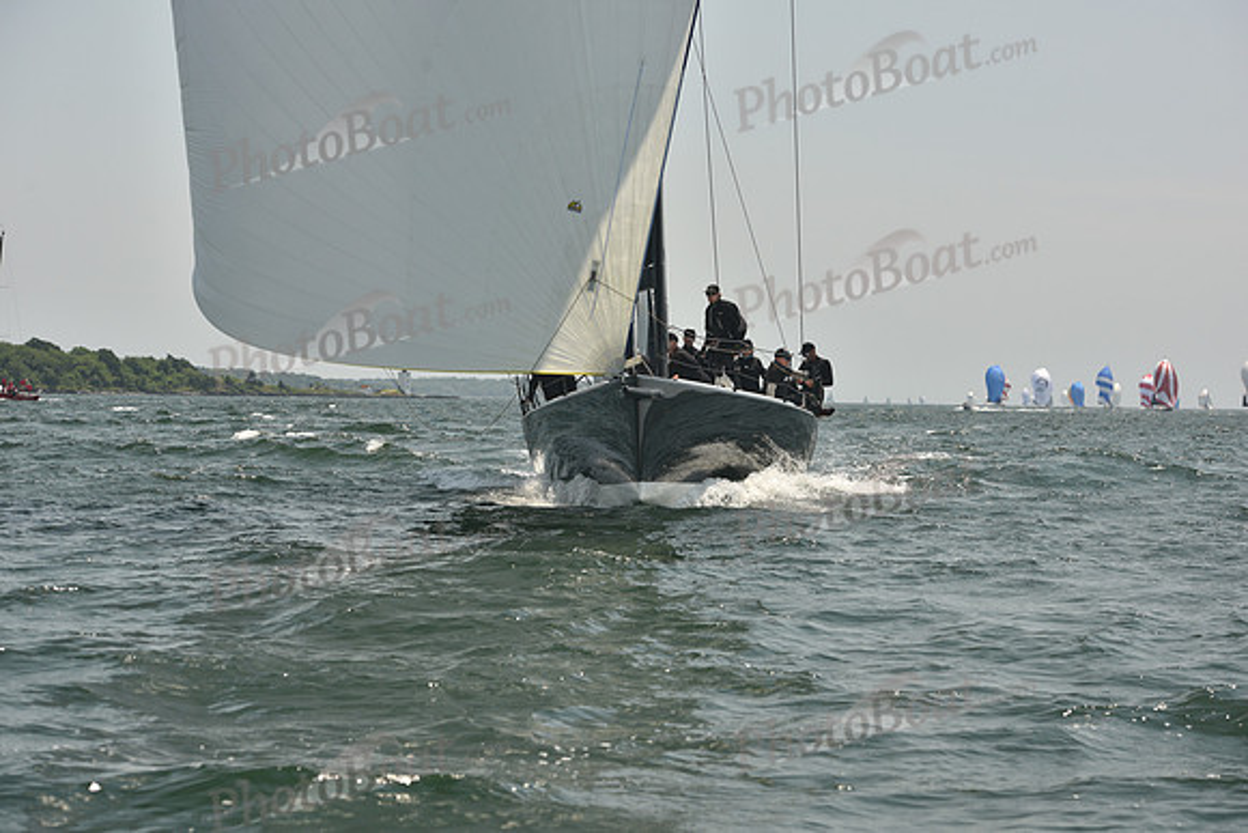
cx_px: 624
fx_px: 3121
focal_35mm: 90
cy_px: 416
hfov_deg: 22.6
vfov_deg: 15.2
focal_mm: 90
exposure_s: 1/640
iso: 250
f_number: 7.1
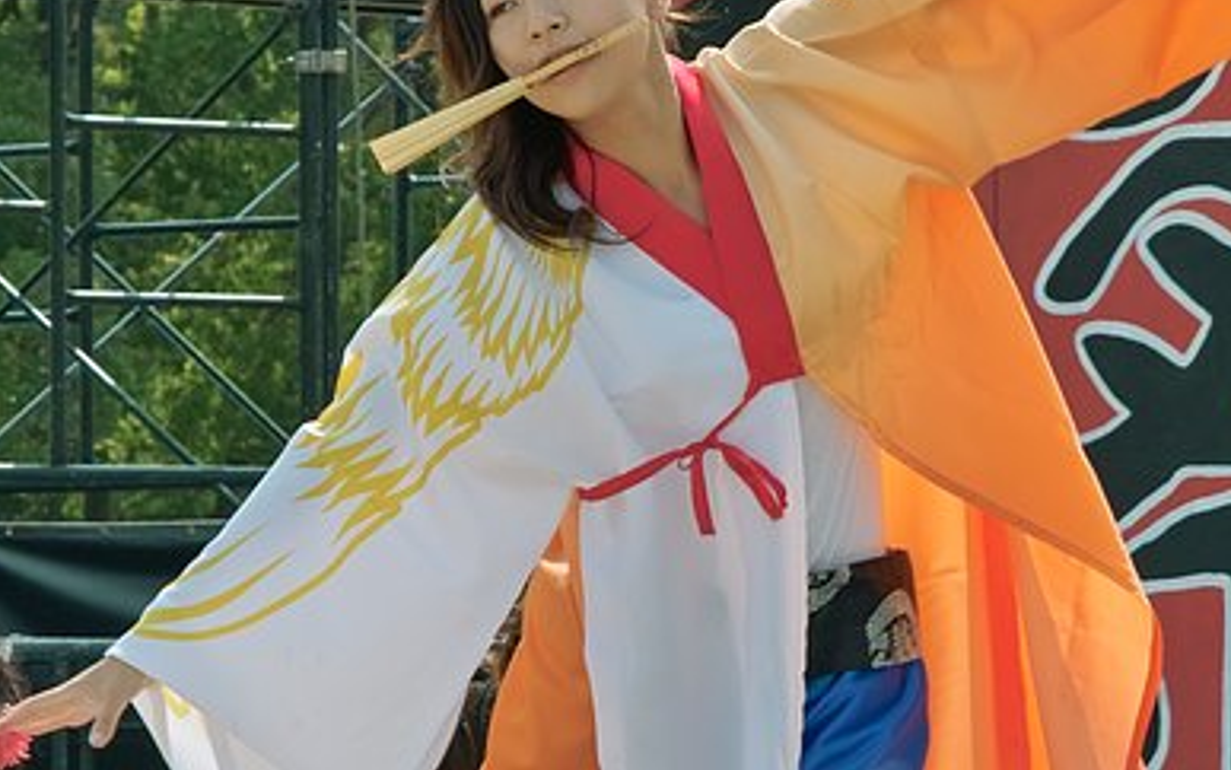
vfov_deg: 4.1
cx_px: 550
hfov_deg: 6.5
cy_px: 434
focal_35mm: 321
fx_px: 10771
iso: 100
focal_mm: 70
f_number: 8
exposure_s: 1/160
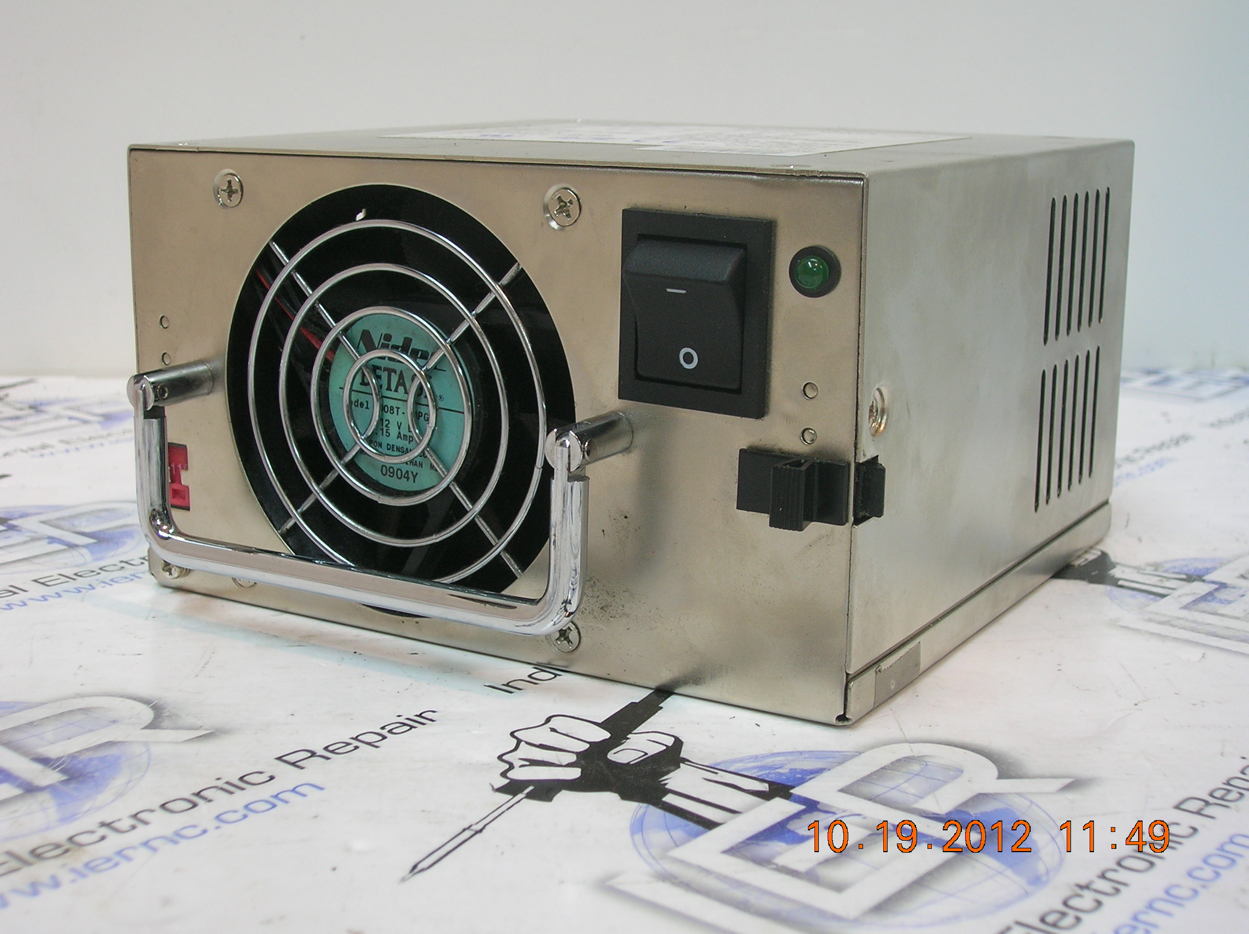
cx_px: 624
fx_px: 1803
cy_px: 467
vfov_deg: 29.1
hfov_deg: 38.2
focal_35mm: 50
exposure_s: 1/4
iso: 69
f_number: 3.3
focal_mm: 8.4
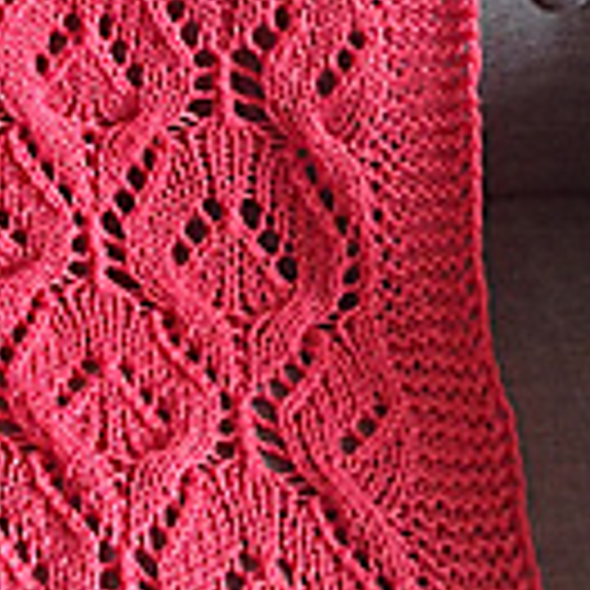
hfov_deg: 11.5
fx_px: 2758
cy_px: -41
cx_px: -383
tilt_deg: -51.8
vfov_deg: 12.0
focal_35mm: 143
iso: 64
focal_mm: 4.12
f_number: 2.4
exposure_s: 1/40
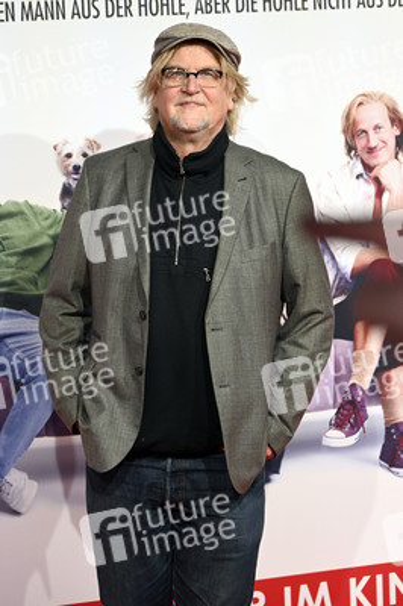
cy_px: 303
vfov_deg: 18.6
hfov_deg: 12.4
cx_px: 202
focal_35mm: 110
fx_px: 1850
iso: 1250
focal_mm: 110
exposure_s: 1/160
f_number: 6.3
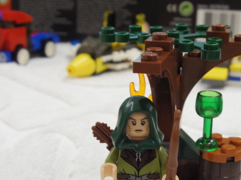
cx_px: 164
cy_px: 117
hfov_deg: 26.2
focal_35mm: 74
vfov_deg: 19.8
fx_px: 515
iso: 640
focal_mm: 9.3
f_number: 4.5
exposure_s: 1/80
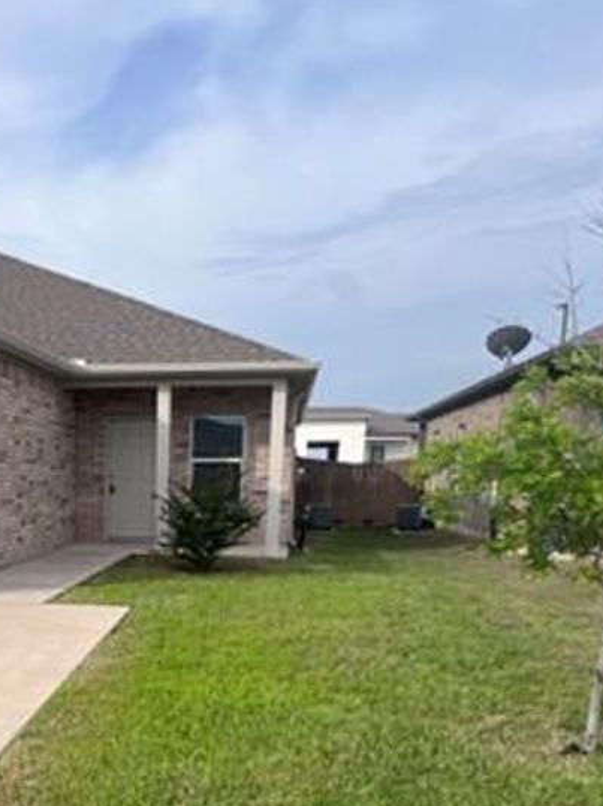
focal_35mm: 33
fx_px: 767
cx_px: 75
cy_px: 625
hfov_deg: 40.1
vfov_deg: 52.4
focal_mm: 1.57
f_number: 1.8
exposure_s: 1/1357
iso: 32
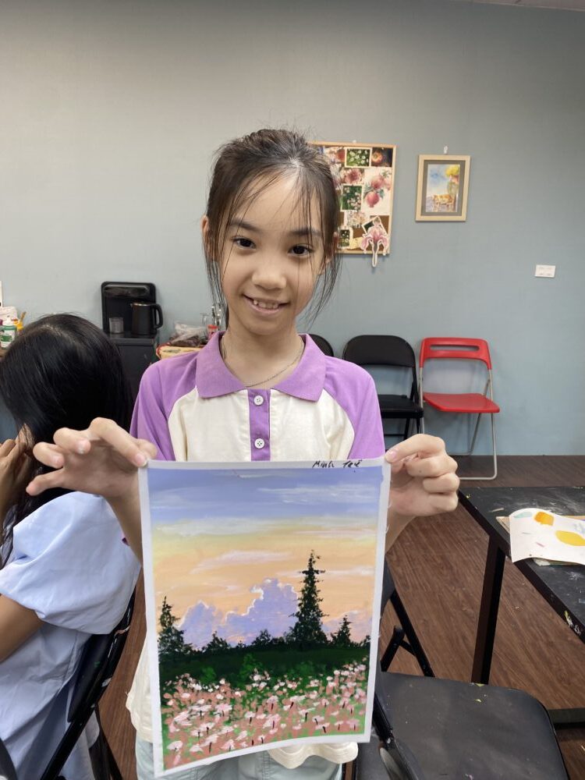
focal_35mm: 26
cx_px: 292
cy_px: 390
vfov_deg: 67.3
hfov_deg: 53.1
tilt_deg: -13.1
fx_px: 586
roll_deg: -2.9
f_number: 1.8
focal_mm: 4.25
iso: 64
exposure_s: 1/100
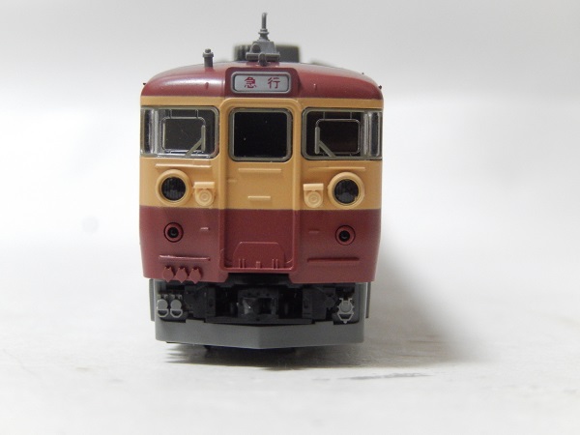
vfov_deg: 17.4
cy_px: 218
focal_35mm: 85
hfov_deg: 23.0
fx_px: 1424
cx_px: 290
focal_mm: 15.2
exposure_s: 1/2.5
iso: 200
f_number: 5.1
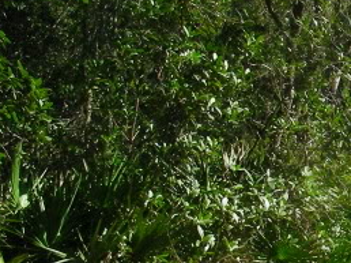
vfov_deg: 12.5
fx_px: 1195
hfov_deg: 15.7
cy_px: 170
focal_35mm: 118
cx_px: 483
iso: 50
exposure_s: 1/417
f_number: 4
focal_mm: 6.3
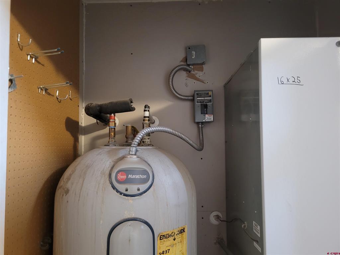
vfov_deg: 53.1
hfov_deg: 67.3
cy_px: 128
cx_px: 170
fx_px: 255
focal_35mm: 26
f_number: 1.8
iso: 640
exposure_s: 1/24
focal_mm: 5.4
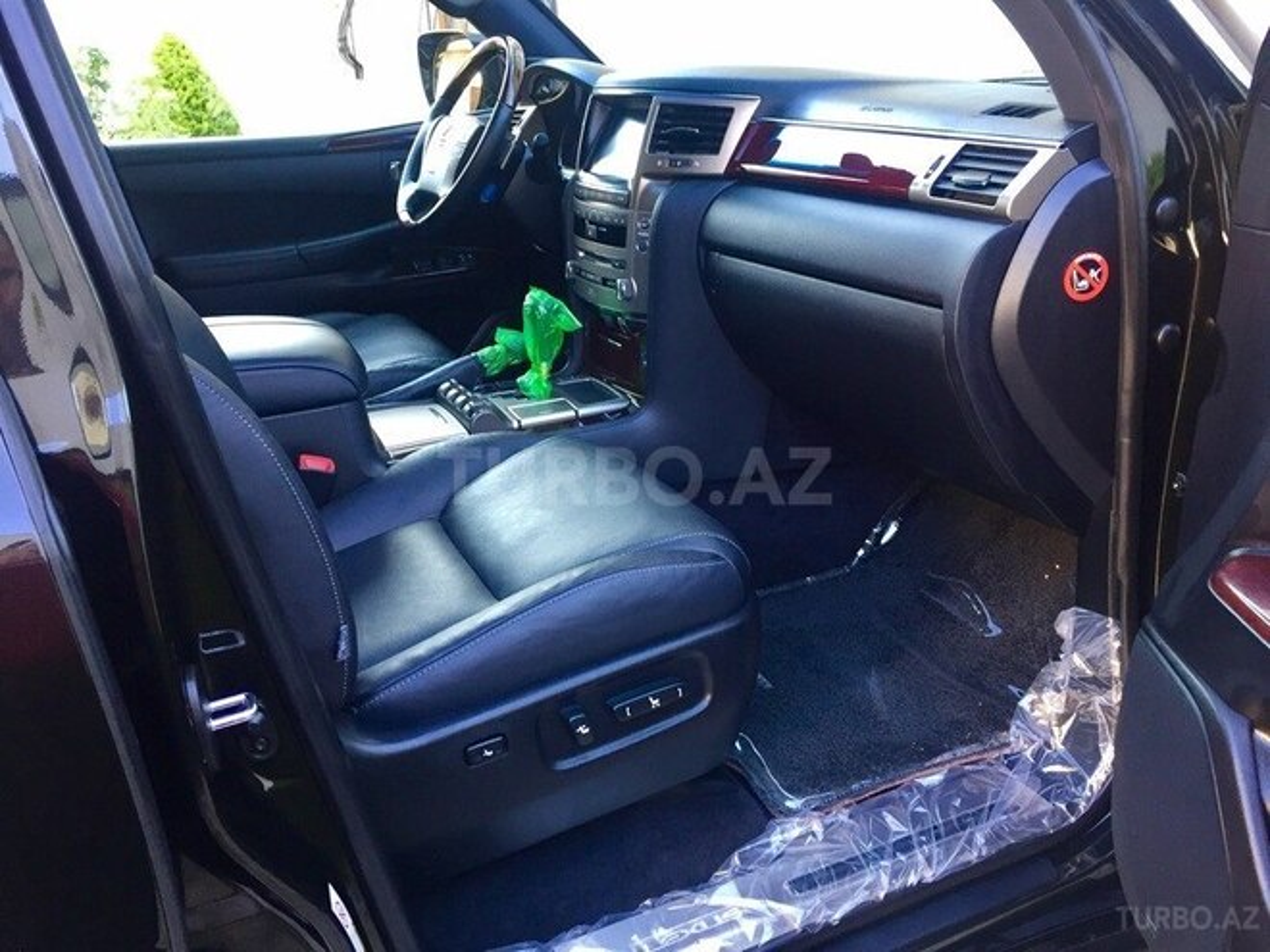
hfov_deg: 61.7
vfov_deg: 48.2
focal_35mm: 29
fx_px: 1064
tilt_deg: -22.6
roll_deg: +1.7
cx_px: 635
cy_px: 476
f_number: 2.2
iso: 64
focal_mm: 4.15
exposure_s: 1/33
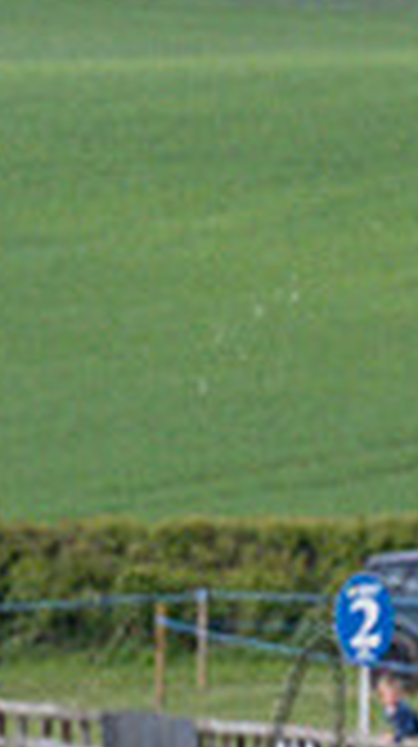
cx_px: 1008
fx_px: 32513
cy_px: 721
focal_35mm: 1645
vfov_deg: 1.3
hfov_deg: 0.7
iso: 400
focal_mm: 130
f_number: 5
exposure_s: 1/2500
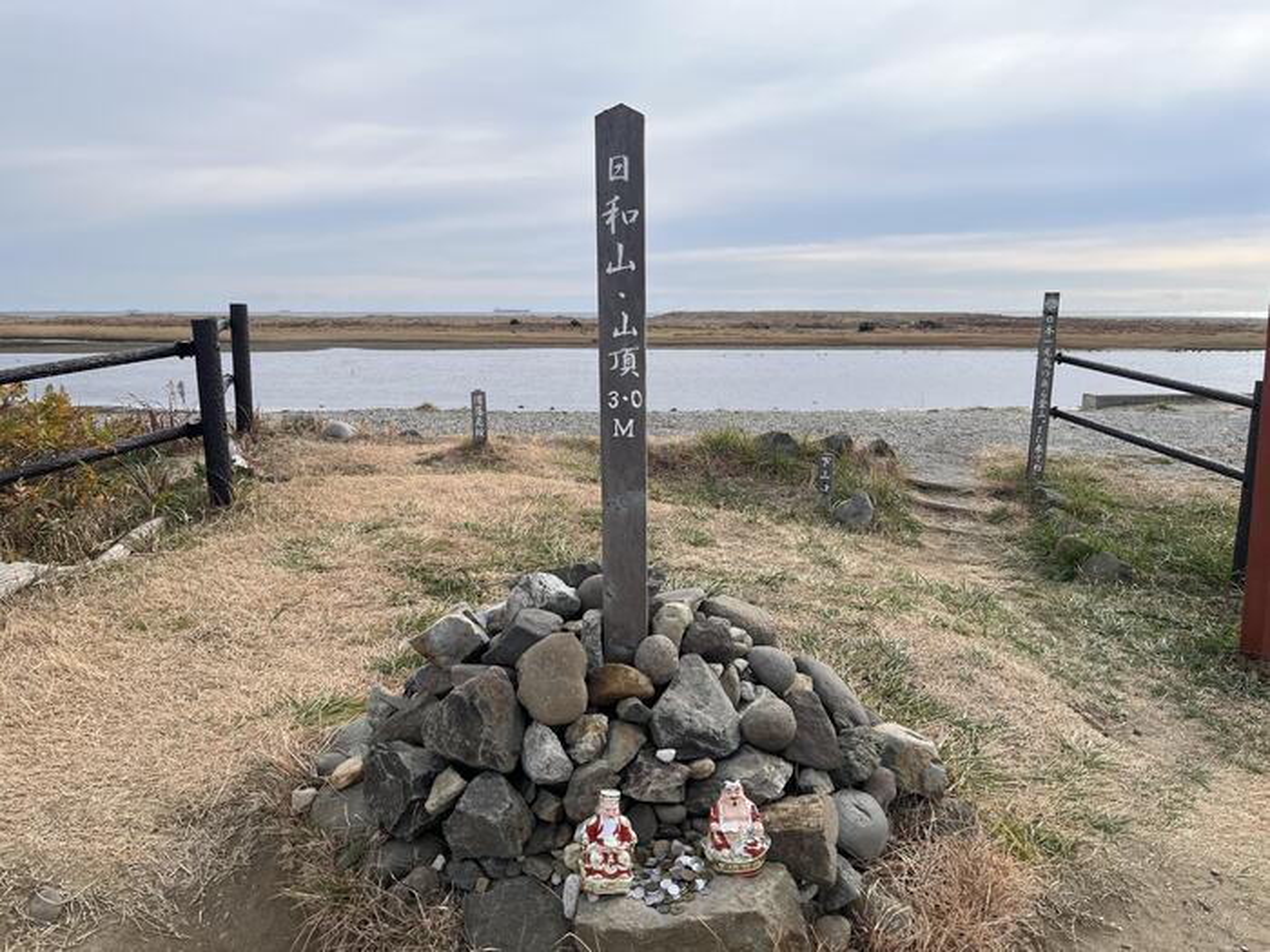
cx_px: 635
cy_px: 476
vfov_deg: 53.1
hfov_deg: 67.3
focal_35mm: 26
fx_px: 954
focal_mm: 5.1
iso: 50
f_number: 1.6
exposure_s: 1/3049
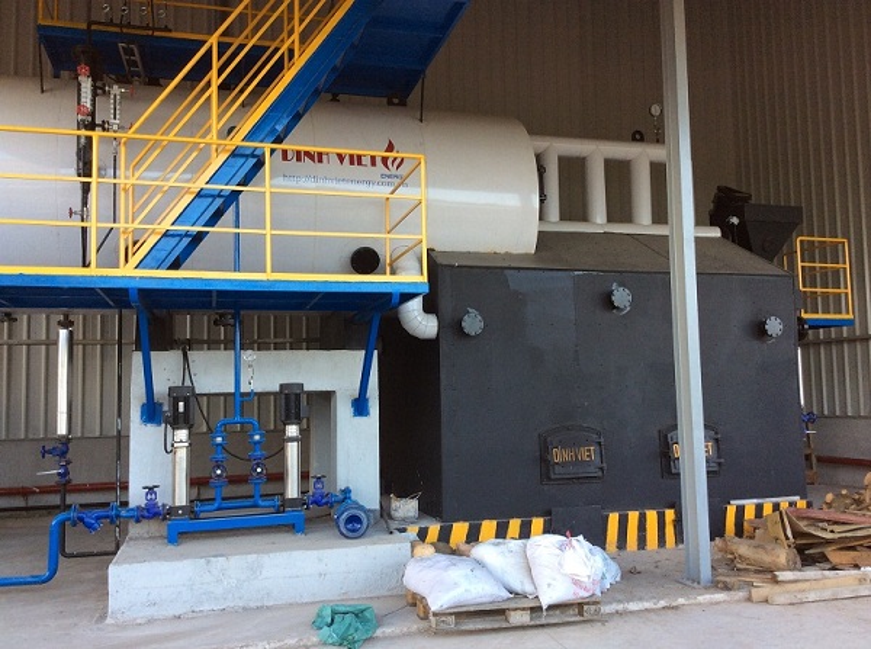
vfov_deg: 42.8
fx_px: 828
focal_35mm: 33
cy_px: 324
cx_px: 436
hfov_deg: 55.5
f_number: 2.4
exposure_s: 1/120
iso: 50
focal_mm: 3.3
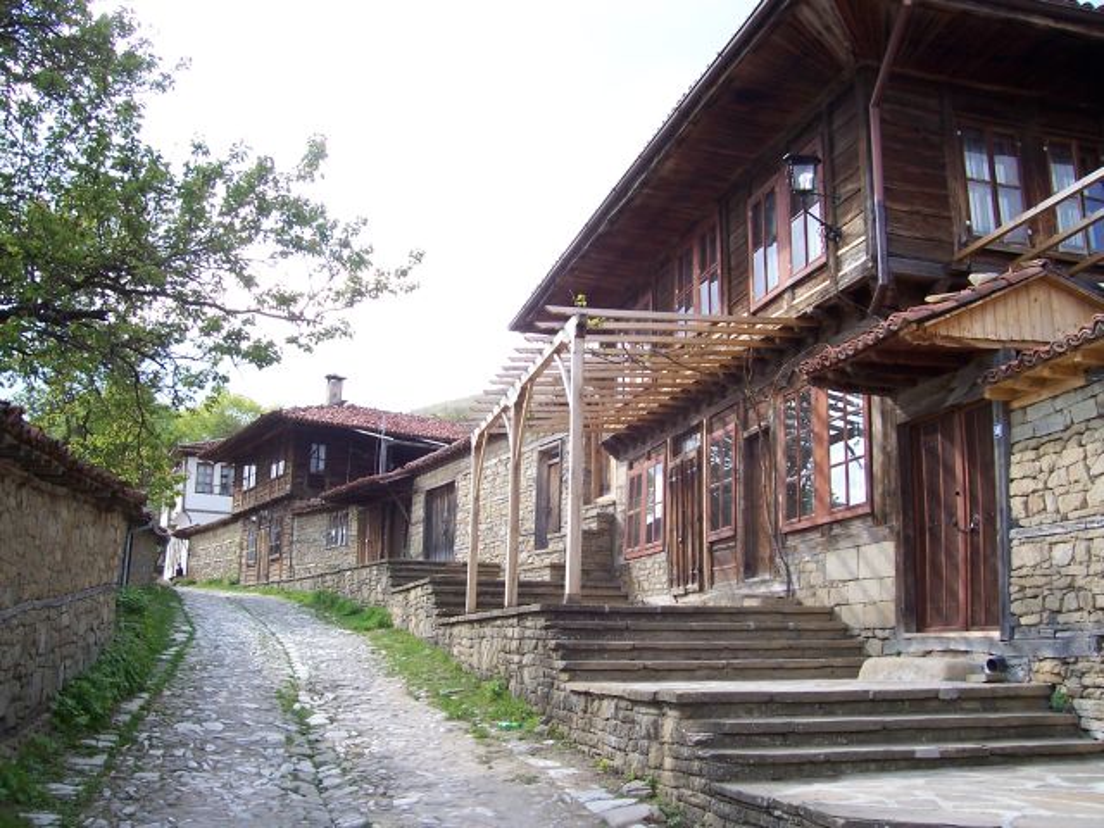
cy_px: 414
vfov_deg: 41.8
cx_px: 552
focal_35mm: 34
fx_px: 1084
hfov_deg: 54.0
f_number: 5.6
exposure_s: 1/125
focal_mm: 5.6
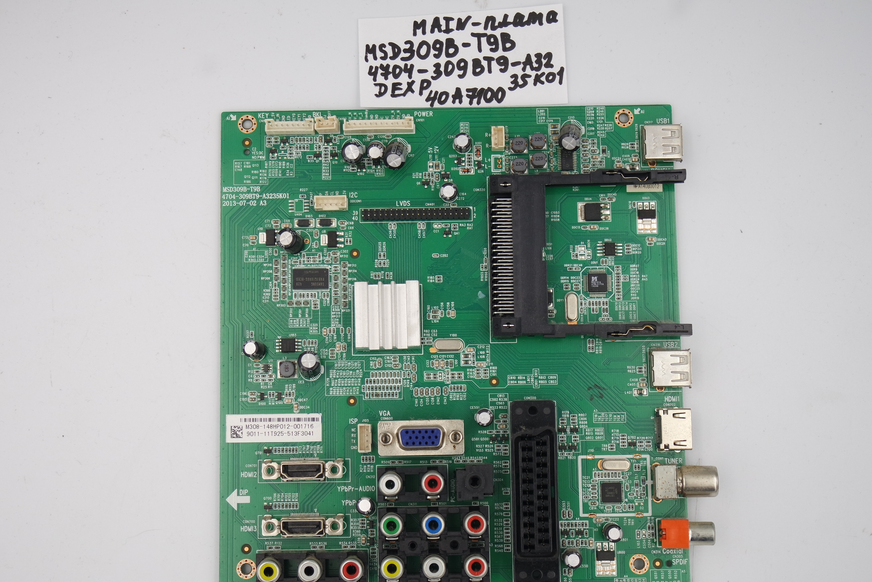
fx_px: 1381
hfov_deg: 35.0
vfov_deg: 23.8
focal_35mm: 57
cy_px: 300
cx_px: 431
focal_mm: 20
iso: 160
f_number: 5
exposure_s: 1/125
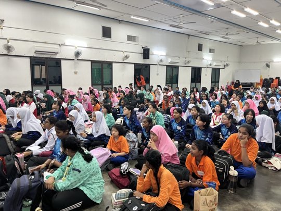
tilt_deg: -8.7
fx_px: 211
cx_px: 140
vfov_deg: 53.1
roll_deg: -0.4
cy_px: 106
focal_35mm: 26
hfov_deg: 67.3
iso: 160
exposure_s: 1/50
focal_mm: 5.1
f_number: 1.6
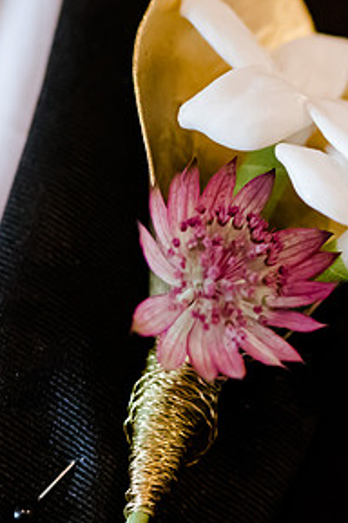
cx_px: 465
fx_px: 4462
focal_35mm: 307
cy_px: 289
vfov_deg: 6.7
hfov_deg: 4.4
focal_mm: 105
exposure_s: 1/200
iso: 2000
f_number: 3
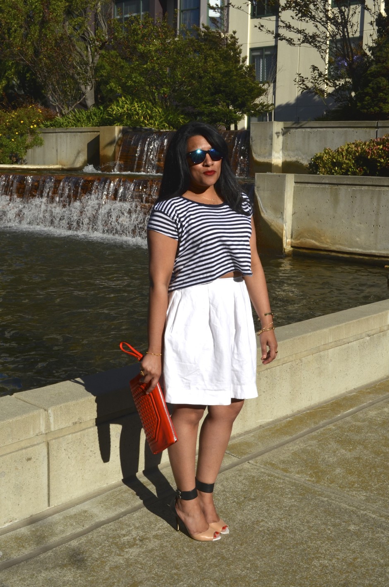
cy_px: 294
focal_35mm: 44
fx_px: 708
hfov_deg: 30.7
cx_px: 194
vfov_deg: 45.0
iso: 200
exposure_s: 1/250
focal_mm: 29
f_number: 22
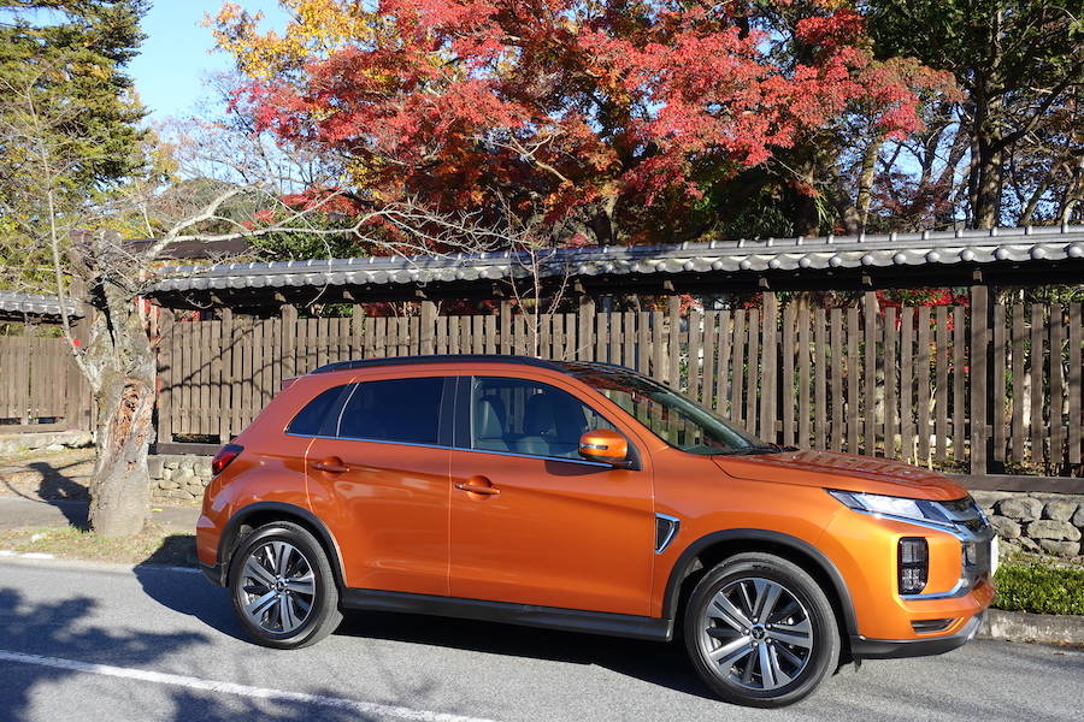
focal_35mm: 38
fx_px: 1144
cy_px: 361
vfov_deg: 35.1
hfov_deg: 50.7
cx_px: 542
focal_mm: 14.1
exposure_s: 1/200
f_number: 5.6
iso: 125
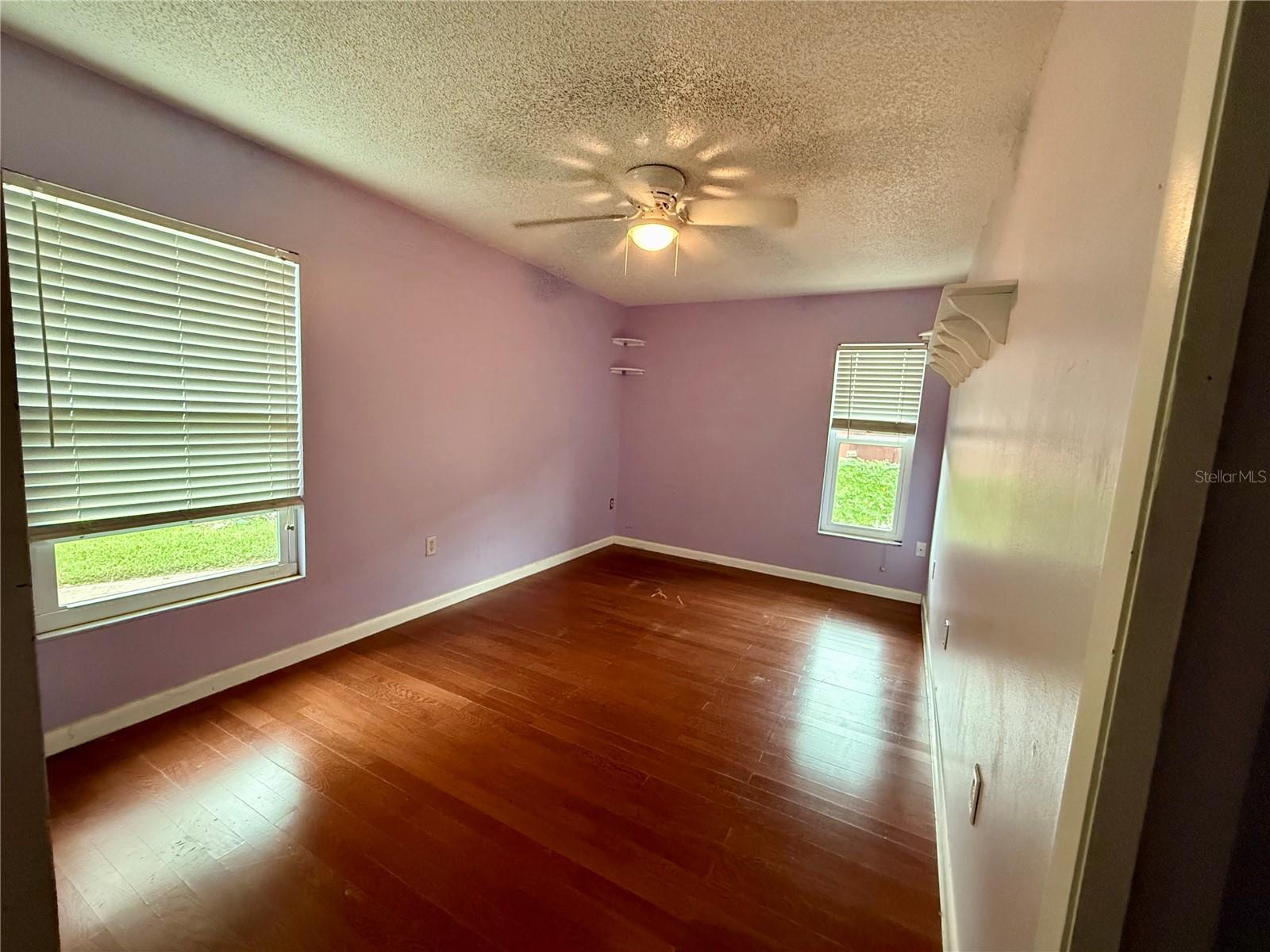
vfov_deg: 85.7
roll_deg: -3.1
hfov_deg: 102.1
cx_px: 635
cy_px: 476
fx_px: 514
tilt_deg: -6.5
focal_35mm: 14
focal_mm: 2.22
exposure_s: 1/60
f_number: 2.2
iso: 640
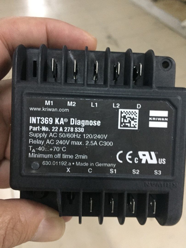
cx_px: 93
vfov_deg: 61.7
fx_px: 208
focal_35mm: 29
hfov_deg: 48.2
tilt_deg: -48.4
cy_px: 124
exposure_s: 1/17
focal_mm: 4.15
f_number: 2.2
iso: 500
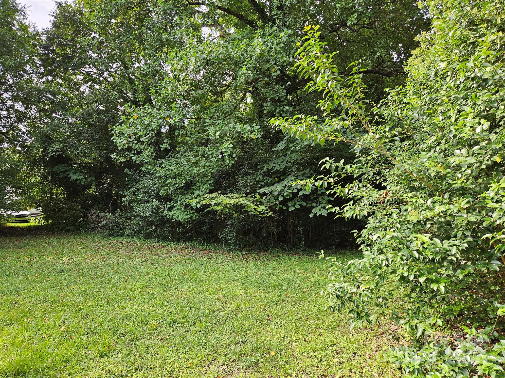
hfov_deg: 73.9
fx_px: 336
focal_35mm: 23
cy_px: 189
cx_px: 252
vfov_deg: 58.9
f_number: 1.8
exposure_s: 1/223
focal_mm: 5.4
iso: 25
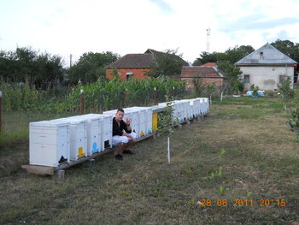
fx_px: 354
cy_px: 112
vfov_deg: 35.2
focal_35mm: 41
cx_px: 150
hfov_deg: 45.7
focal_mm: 6.72
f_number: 3.1
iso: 100
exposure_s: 1/30
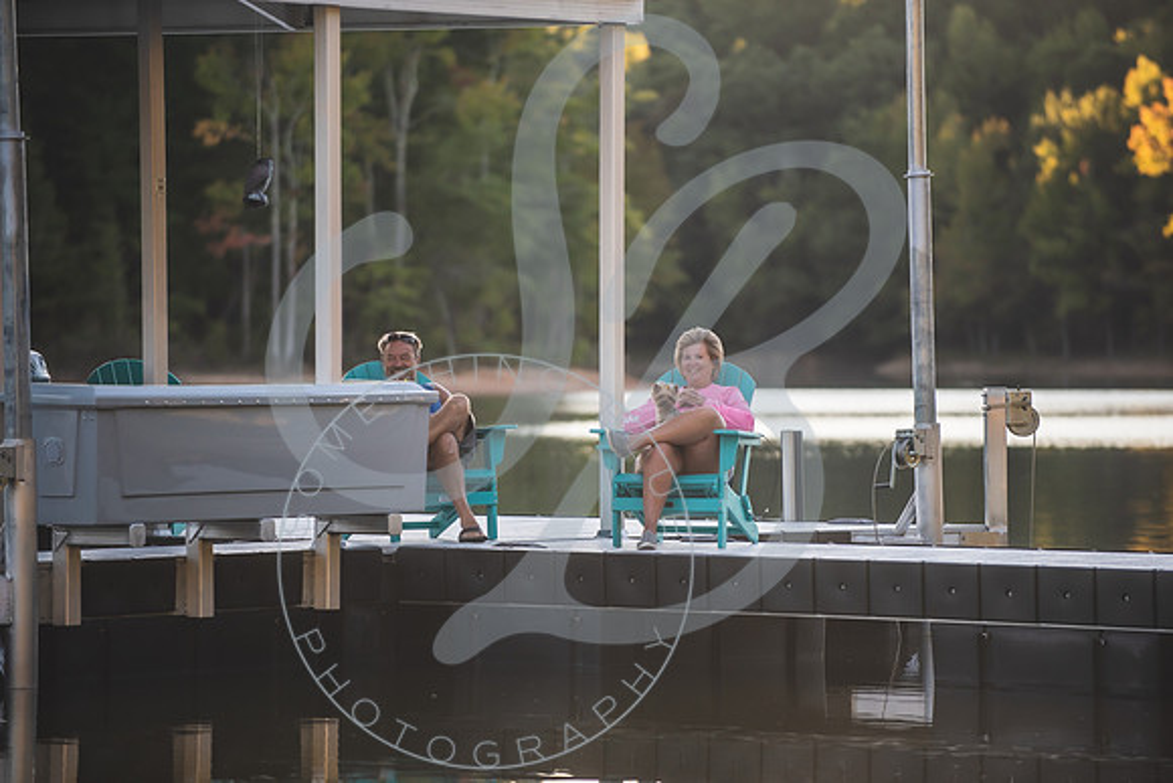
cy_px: 392
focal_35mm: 209
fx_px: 6816
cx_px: 586
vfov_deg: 6.6
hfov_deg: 9.8
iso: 200
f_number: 2.8
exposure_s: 1/1000
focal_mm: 200
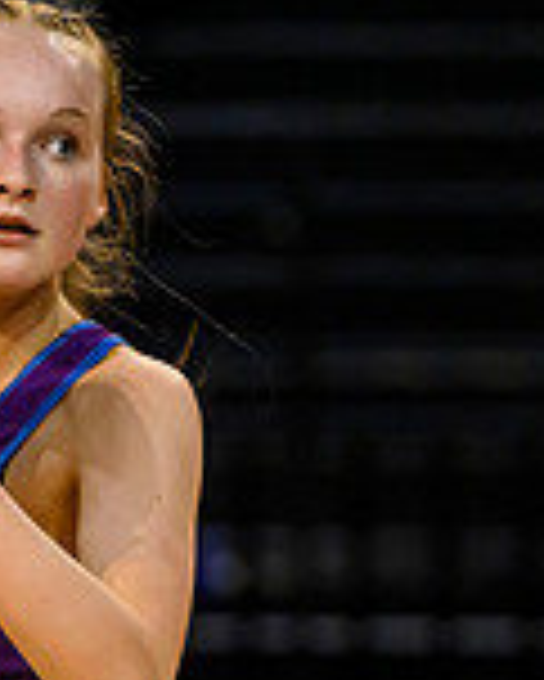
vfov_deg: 1.8
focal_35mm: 1090
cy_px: 673
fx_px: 21915
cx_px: 66
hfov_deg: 1.4
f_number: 2.8
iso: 3200
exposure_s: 1/800
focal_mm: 200
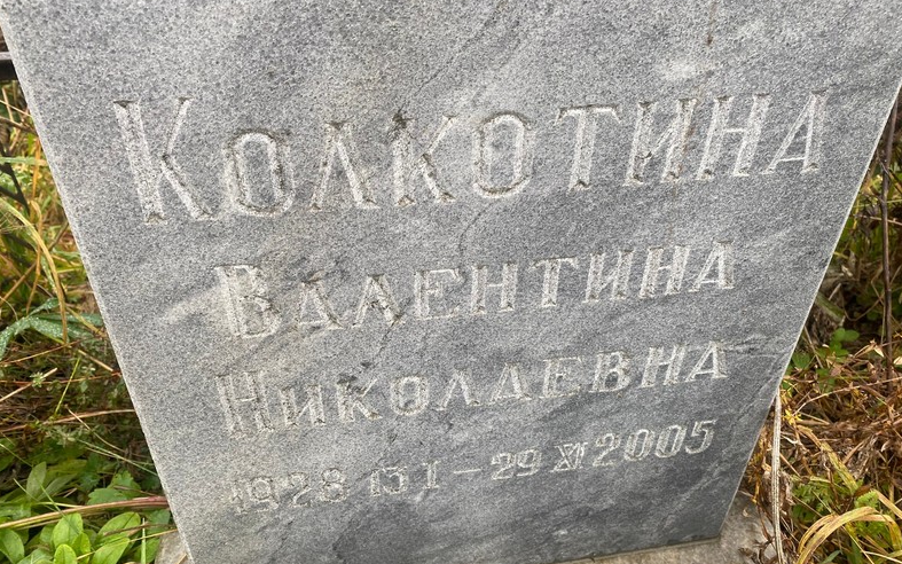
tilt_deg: -39.6
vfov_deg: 44.3
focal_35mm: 28
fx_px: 688
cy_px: 338
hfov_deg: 66.5
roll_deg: -2.1
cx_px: 453
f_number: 1.8
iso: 32
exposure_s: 1/122
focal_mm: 4.25
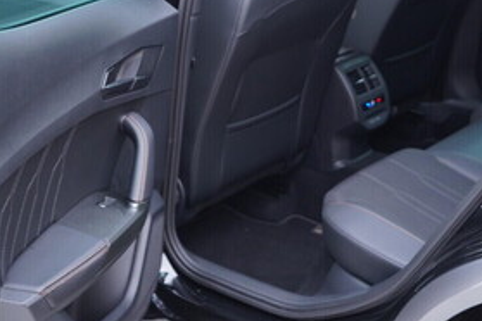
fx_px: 951
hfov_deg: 28.5
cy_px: 73
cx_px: 251
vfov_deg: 19.0
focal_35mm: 71
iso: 320
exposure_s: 1/40
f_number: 2.8
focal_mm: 24
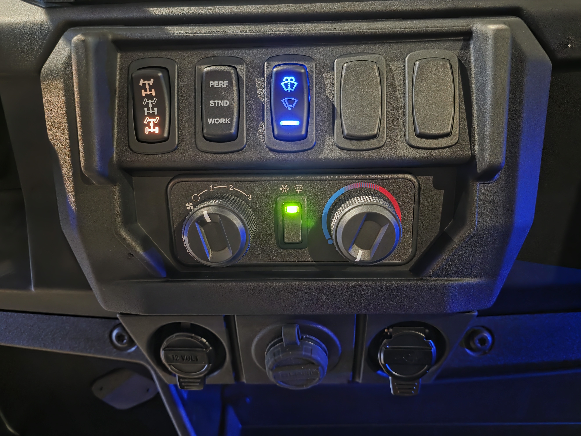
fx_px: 386
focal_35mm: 23
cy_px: 218
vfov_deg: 58.9
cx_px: 290
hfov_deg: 73.9
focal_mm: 6.3
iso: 3200
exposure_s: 1/15.4
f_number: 1.7
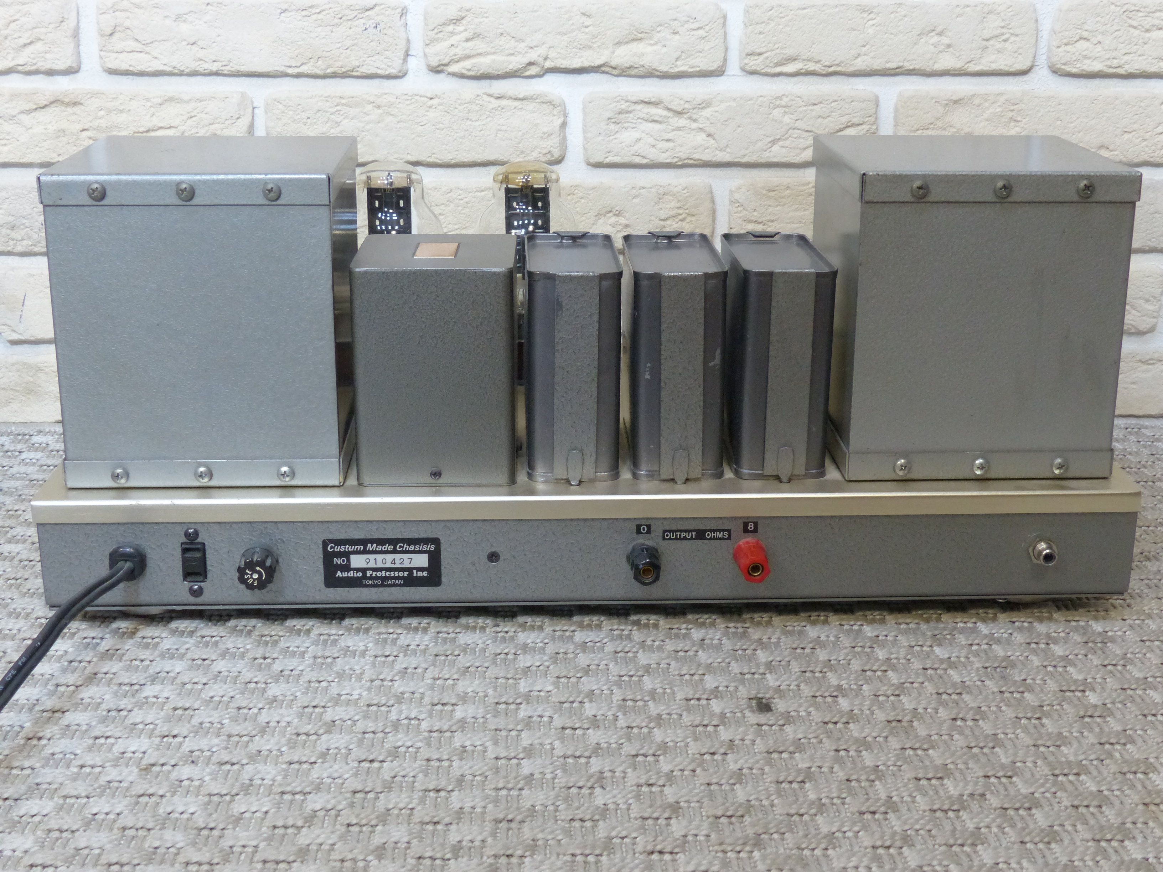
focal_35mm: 49
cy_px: 436
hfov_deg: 38.9
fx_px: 1646
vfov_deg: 29.7
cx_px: 582
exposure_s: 1/60
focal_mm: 8.7
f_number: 4.5
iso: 400
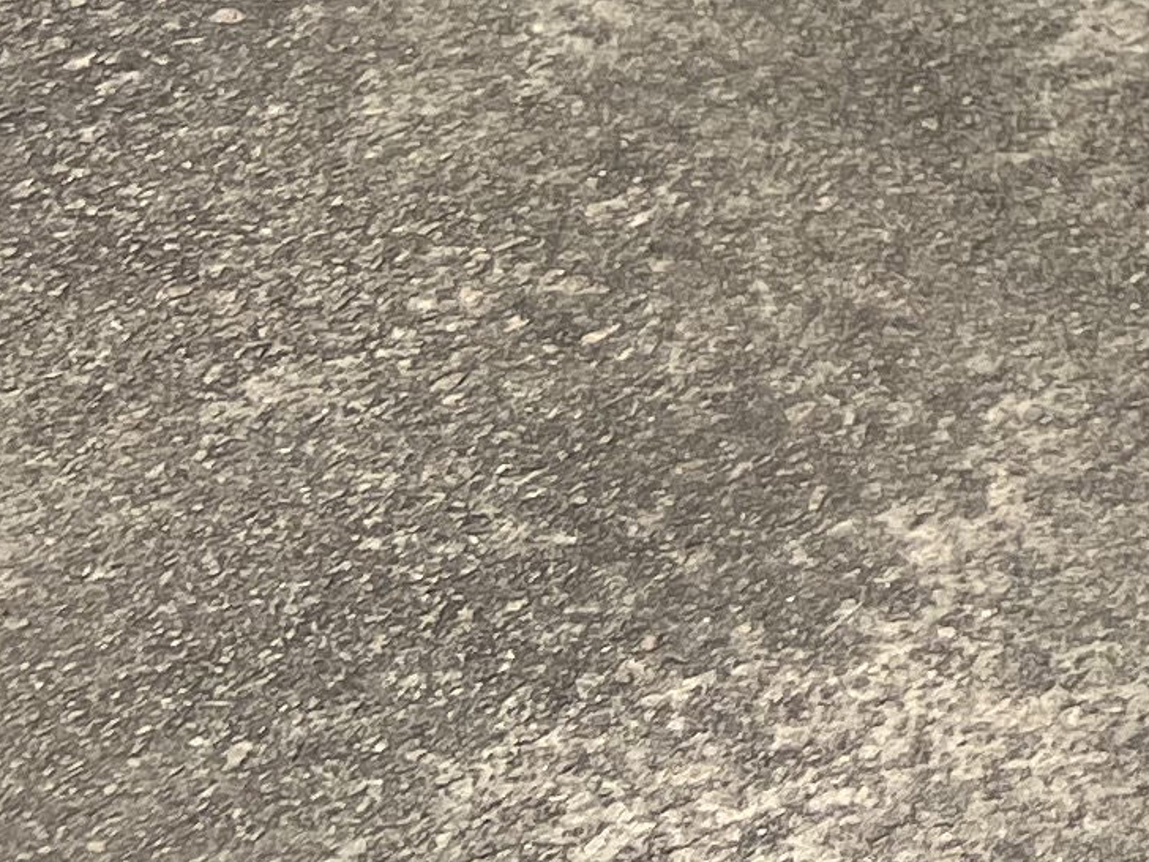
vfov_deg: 9.1
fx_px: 4780
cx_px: 2923
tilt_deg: -17.8
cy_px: -1307
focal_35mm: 144
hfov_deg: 11.1
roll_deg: +1.3
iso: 40
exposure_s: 1/178
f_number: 1.5
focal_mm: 5.7
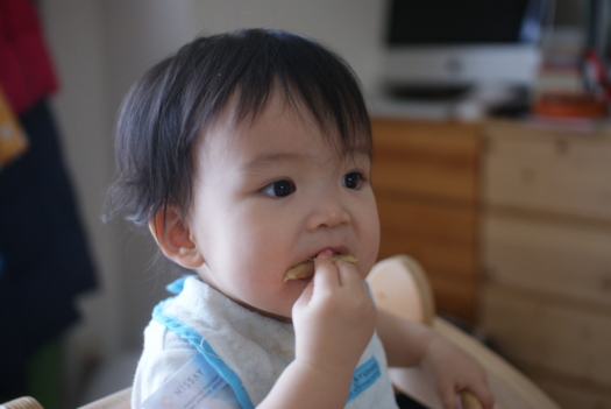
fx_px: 764
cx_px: 306
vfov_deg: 29.9
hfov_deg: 43.6
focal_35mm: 45
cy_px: 204
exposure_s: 1/80
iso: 400
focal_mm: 30
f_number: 2
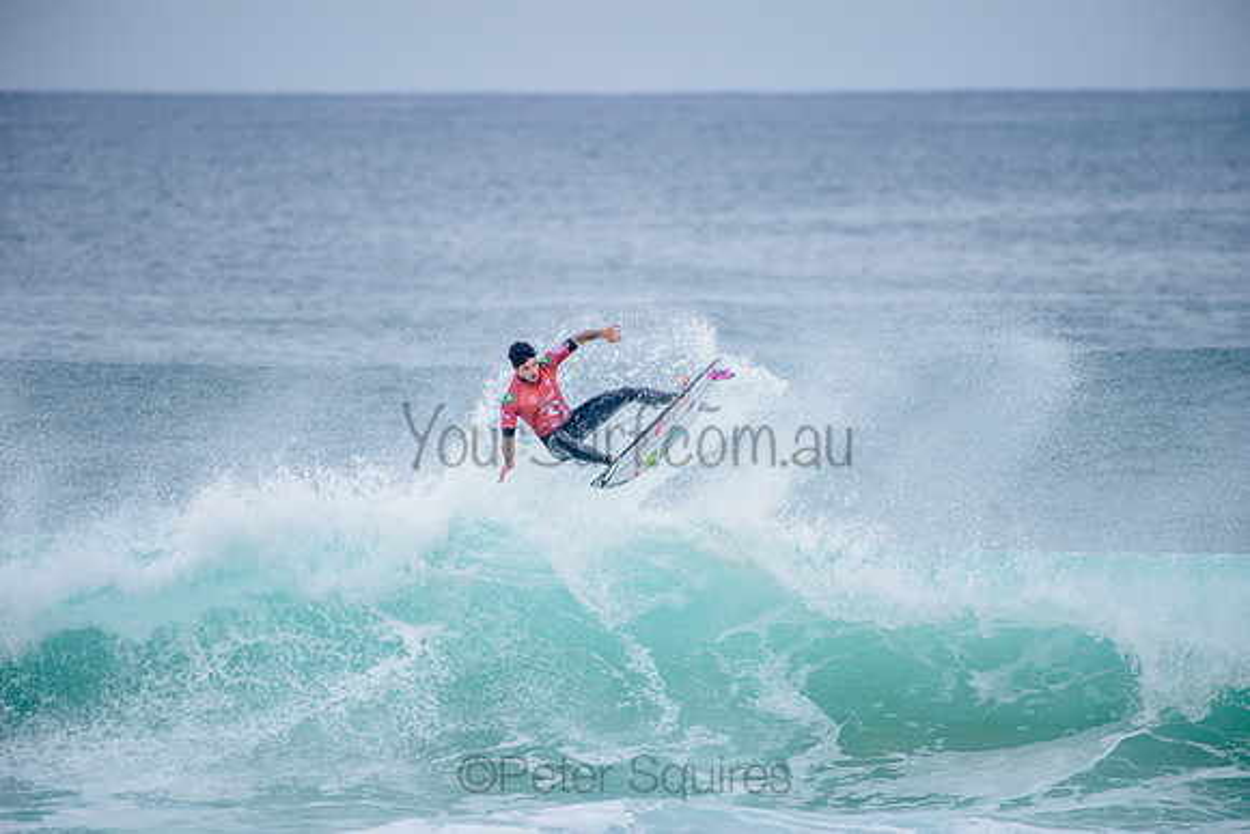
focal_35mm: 500
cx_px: 625
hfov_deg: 4.1
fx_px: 17364
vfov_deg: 2.8
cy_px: 417
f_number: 5.6
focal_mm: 500
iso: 320
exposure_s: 1/2000
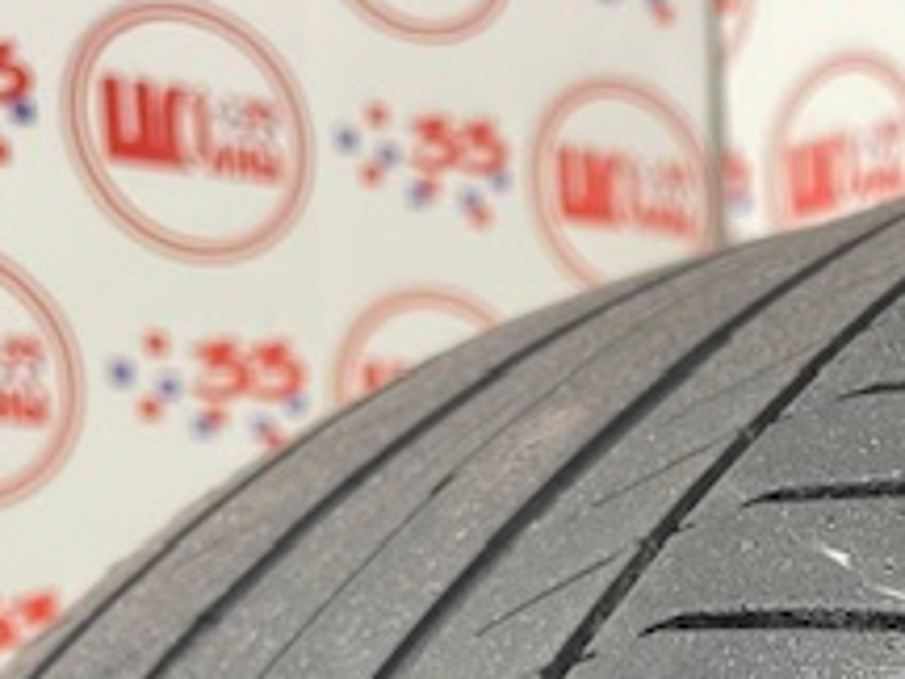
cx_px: 922
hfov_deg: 24.1
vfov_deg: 17.9
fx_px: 2013
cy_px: 884
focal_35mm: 77
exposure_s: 1/50
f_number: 1.6
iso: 200
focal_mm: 4.2
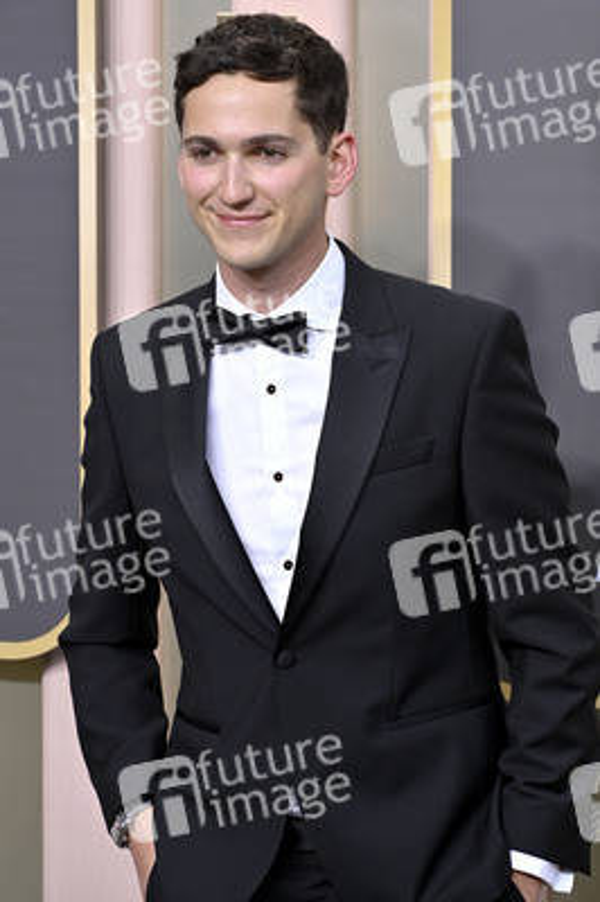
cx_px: 300
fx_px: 4132
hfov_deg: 8.3
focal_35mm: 165
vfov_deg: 12.5
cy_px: 451
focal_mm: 165
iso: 800
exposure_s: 1/640
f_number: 8
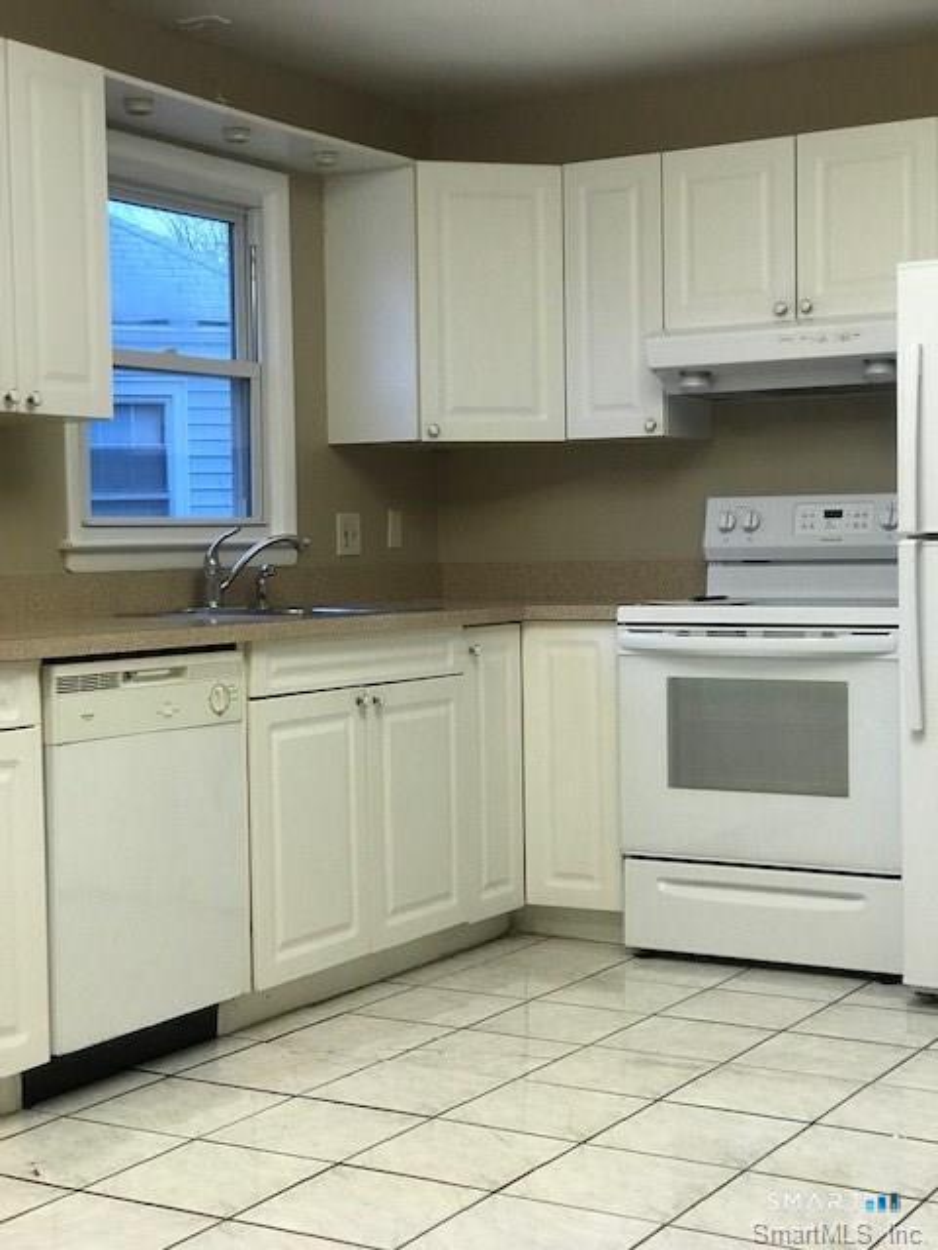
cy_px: 625
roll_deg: +0.2
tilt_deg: -2.2
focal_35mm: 57
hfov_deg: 25.7
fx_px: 2059
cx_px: 469
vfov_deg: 33.8
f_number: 2.8
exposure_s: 1/60
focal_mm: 6.6
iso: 200
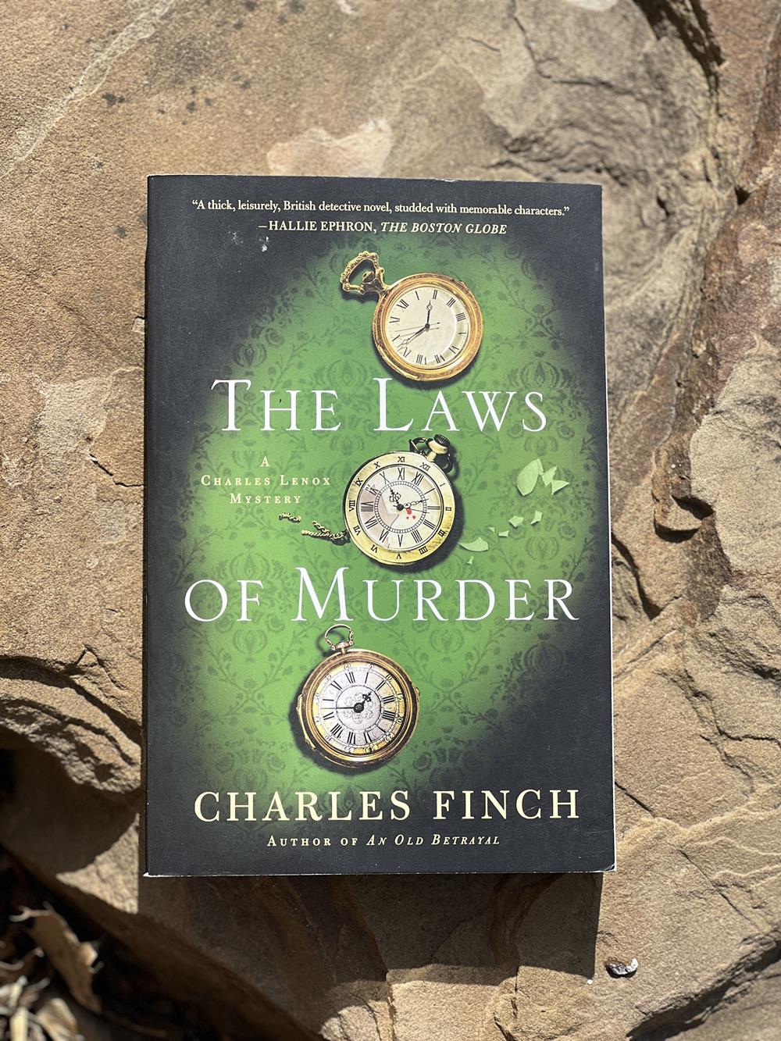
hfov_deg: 19.1
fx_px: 2316
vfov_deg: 25.3
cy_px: 520
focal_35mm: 77
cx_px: 390
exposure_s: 1/911
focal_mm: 9
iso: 32
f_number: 2.8
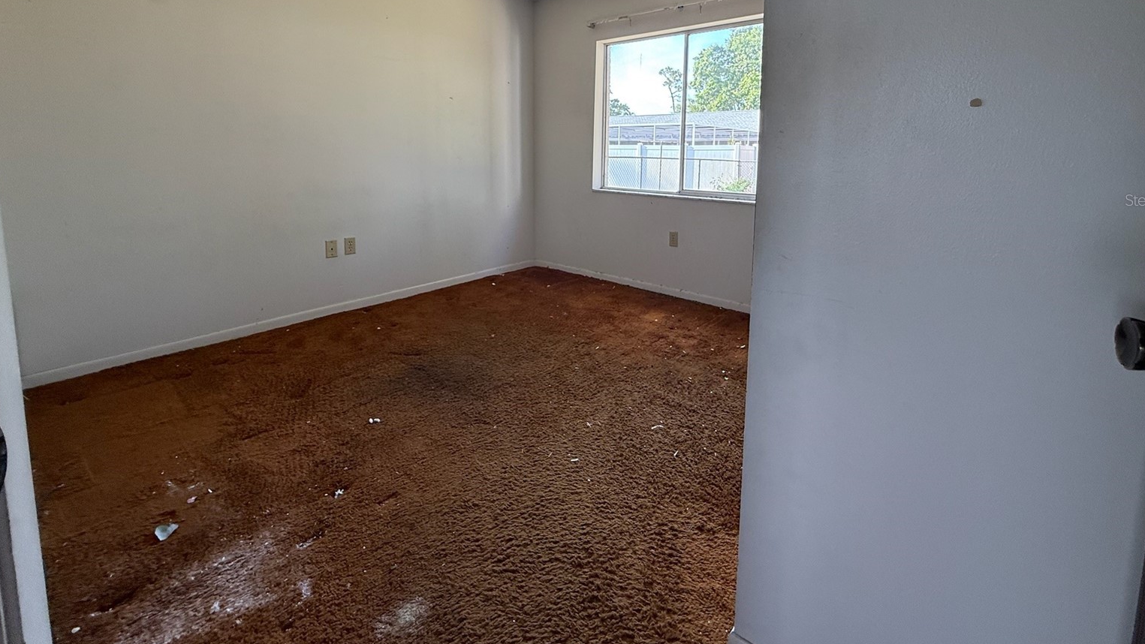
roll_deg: -1.5
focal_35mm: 16
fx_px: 486
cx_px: 595
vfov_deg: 64.8
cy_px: 200
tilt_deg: -5.1
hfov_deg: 99.3
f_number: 2.2
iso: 100
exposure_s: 1/99
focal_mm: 2.22
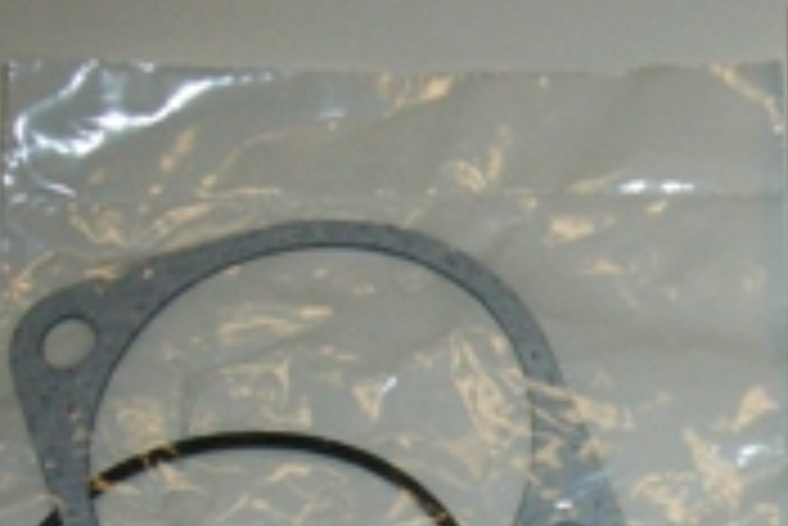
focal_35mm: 83
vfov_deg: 16.0
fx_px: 1818
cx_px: 770
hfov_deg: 23.5
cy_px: 571
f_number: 4.3
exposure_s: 1/200
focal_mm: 5.8
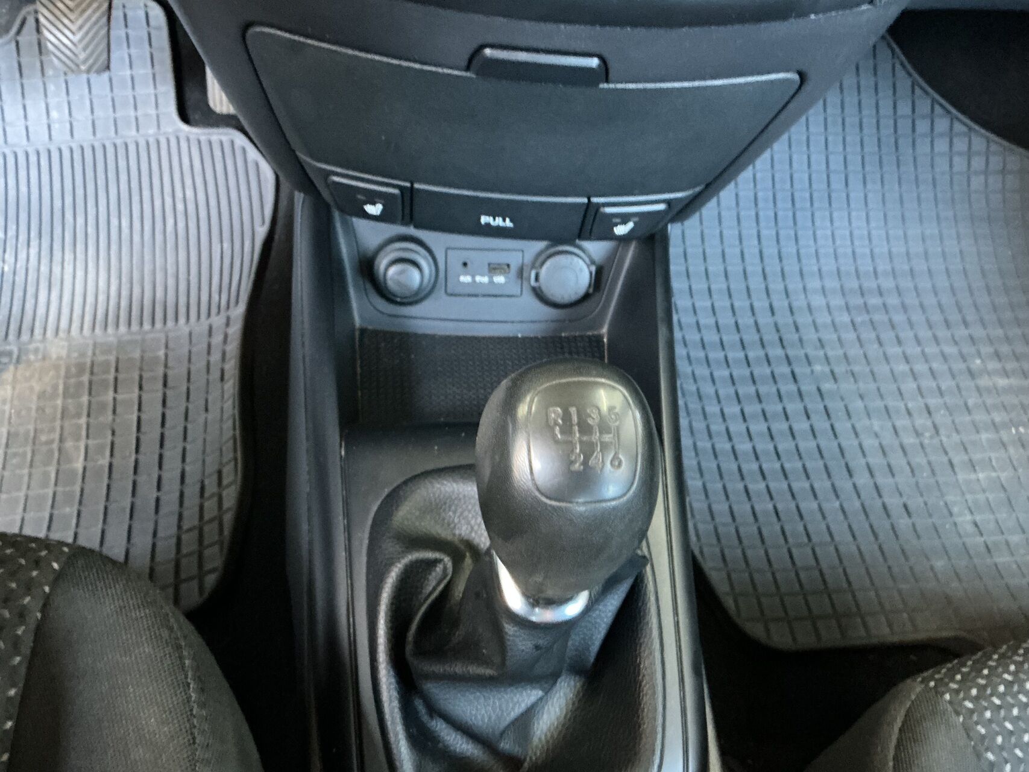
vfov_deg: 48.2
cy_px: 386
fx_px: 862
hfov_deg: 61.7
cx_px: 514
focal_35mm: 29
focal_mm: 3
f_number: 1.8
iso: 500
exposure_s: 1/24
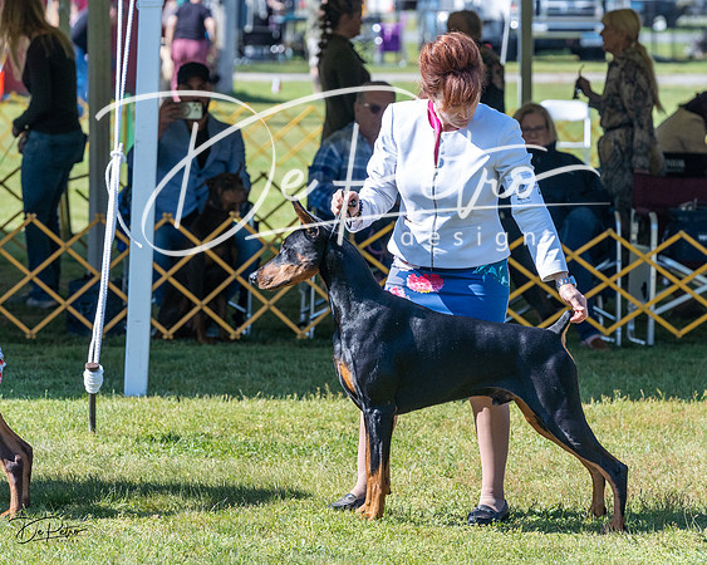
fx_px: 4711
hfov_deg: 8.6
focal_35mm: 225
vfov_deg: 6.9
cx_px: 354
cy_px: 282
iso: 1250
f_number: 6.3
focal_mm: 200
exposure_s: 1/2000
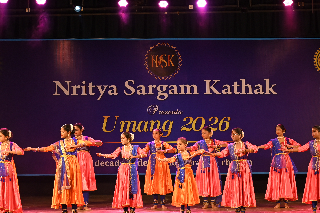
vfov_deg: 12.1
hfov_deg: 18.1
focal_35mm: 113
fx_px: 1004
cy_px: 81
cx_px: 159
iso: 2000
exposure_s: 1/200
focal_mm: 70
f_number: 5.6
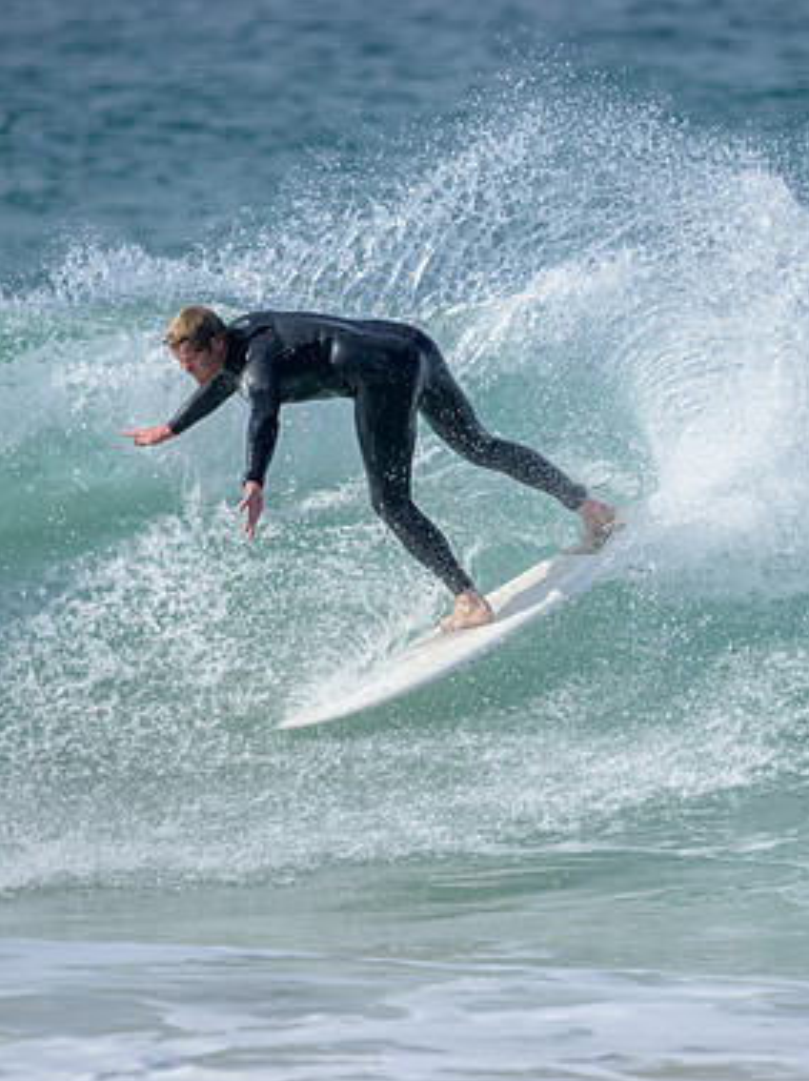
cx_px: 552
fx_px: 36874
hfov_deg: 1.3
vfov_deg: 1.7
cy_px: 551
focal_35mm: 1182
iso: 400
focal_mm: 800
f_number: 6.3
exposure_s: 1/2500
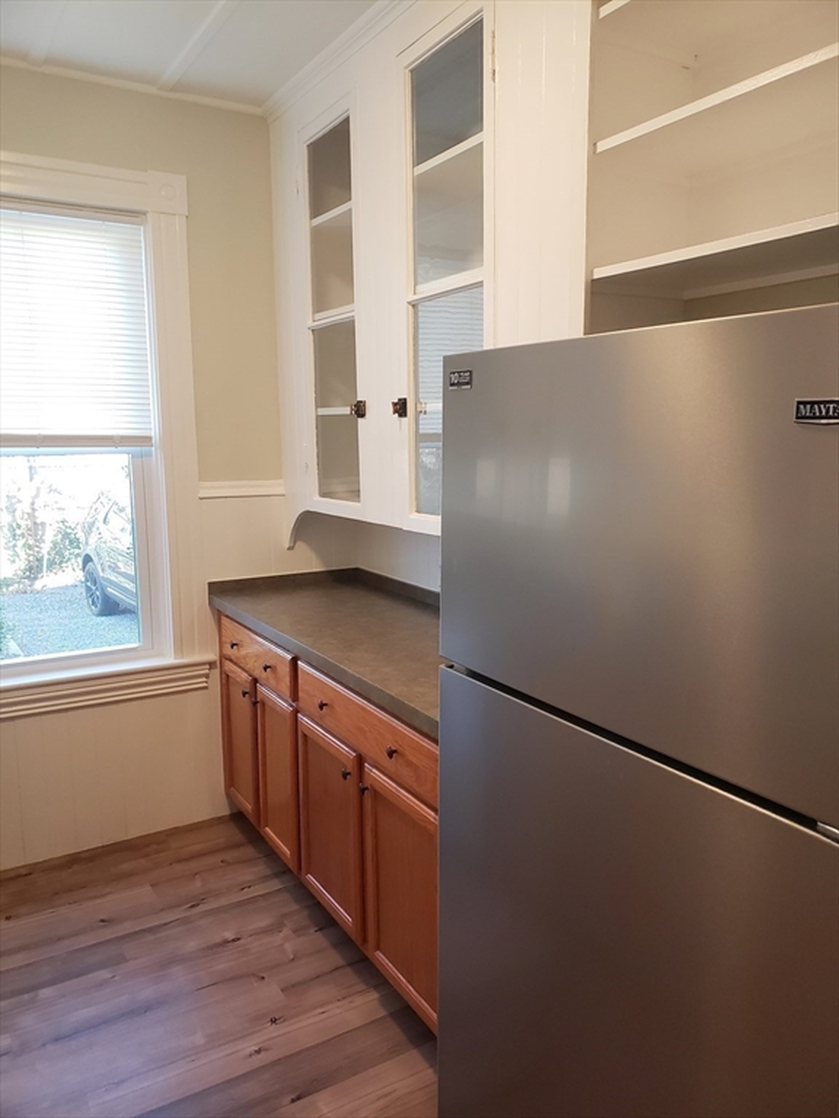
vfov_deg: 67.3
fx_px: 840
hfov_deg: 53.1
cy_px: 559
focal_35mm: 26
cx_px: 420
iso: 250
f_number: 2.4
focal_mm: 4.3
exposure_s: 1/60
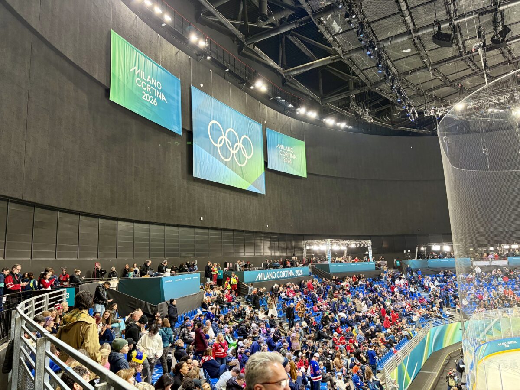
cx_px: 260
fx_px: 391
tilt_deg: +9.9
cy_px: 195
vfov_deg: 53.1
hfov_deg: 67.3
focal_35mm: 26
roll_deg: +3.0
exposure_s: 1/50
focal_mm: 5.96
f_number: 1.6
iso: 125
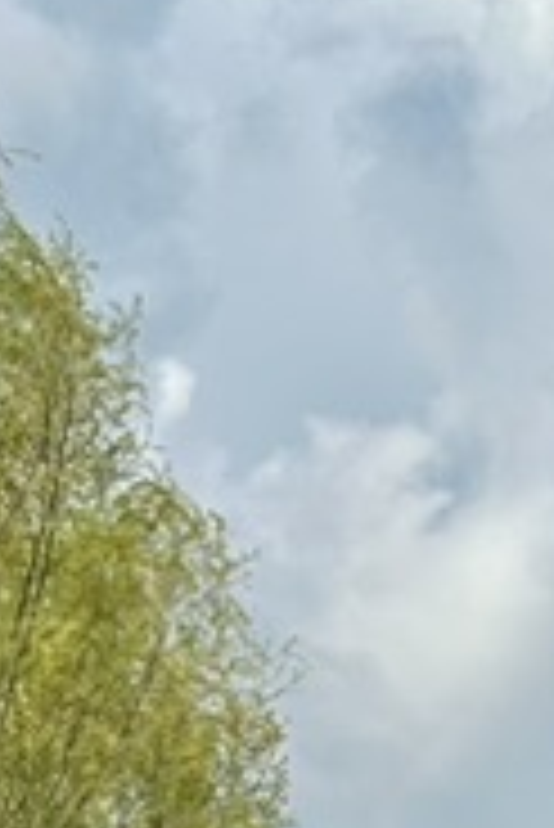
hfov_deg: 10.5
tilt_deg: +14.4
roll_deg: -0.6
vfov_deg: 15.2
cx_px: 568
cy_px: 1012
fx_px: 2995
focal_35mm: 130
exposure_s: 1/7092
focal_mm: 6.86
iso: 64
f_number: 1.78
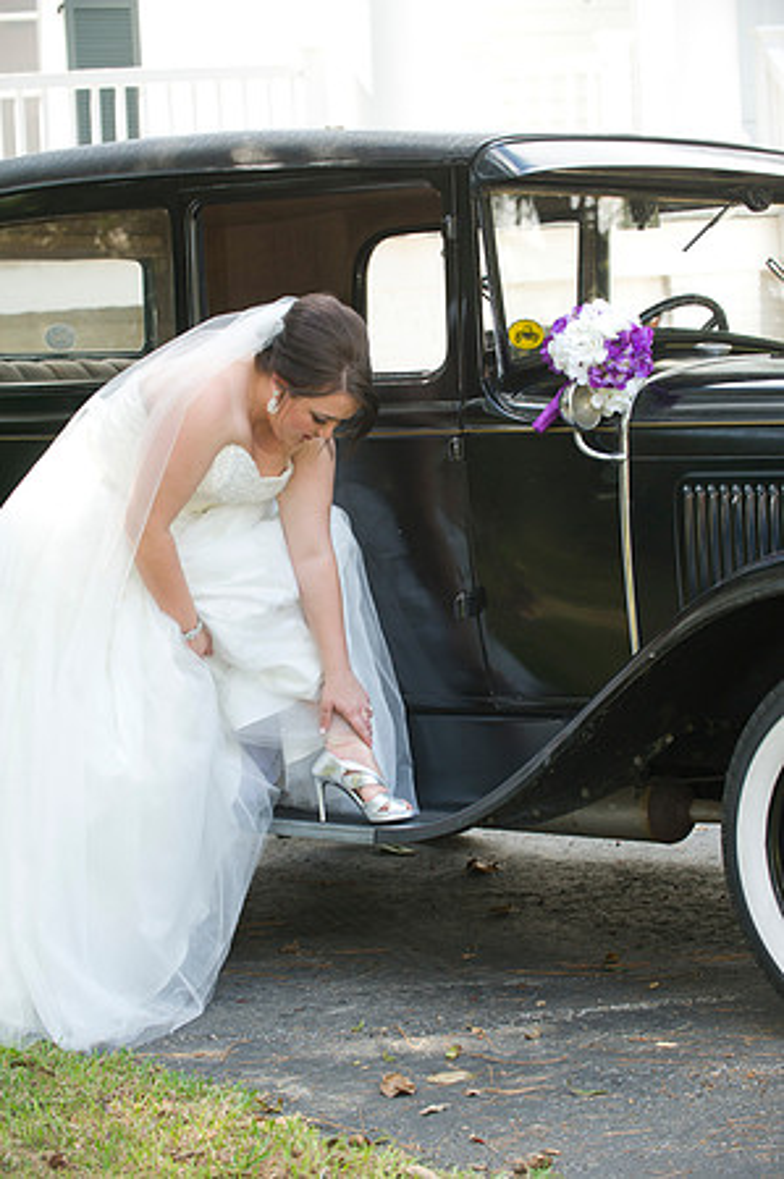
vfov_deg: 21.5
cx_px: 392
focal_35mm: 95
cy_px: 590
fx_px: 3110
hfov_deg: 14.4
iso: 320
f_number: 5
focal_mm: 95
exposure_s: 1/80
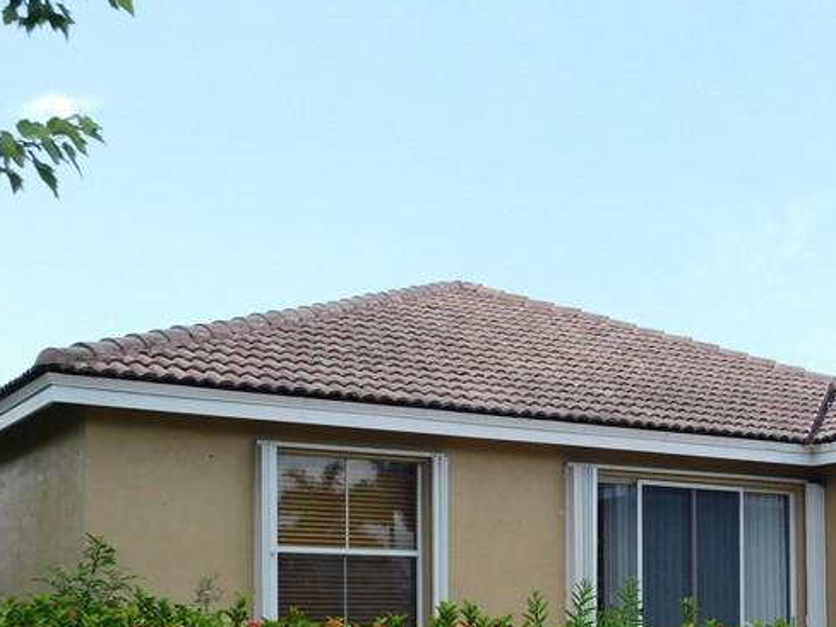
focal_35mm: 63
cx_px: 708
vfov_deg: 22.6
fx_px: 1521
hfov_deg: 29.8
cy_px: 588
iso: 125
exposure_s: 1/800
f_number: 3.2
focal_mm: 5.3
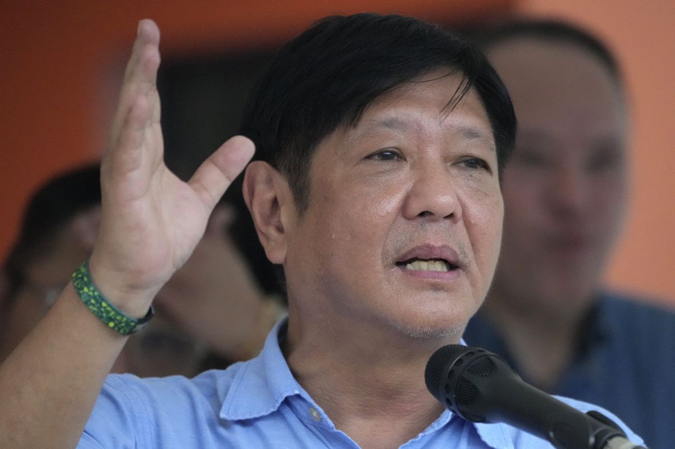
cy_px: 224
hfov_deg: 6.0
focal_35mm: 345
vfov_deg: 4.0
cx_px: 338
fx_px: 6467
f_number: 5.6
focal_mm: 345
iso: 8000
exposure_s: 1/1600
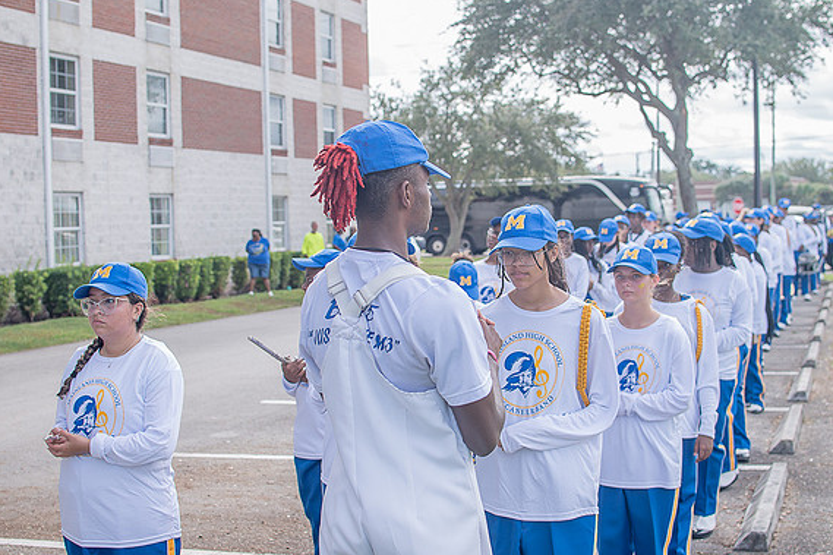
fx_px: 1226
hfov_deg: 37.5
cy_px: 278
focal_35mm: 53
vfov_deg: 25.5
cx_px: 419
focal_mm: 35
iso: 100
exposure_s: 1/320
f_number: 4
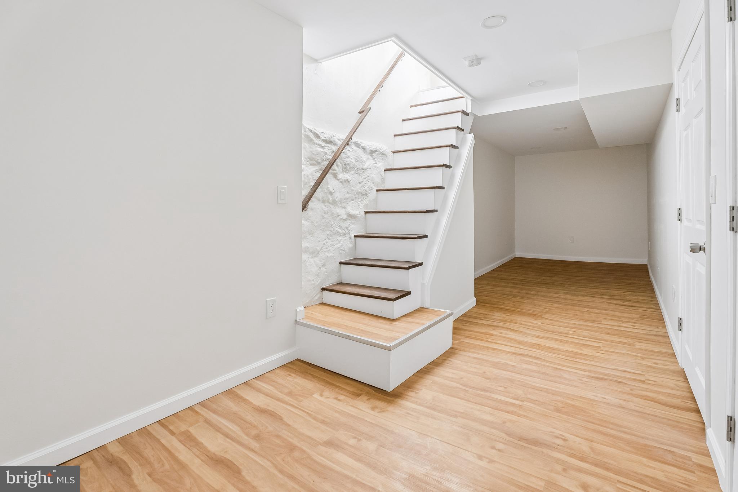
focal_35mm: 17
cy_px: 246
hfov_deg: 92.9
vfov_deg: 70.1
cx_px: 369
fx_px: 350
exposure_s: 6
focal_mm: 17.1
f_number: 8
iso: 1250
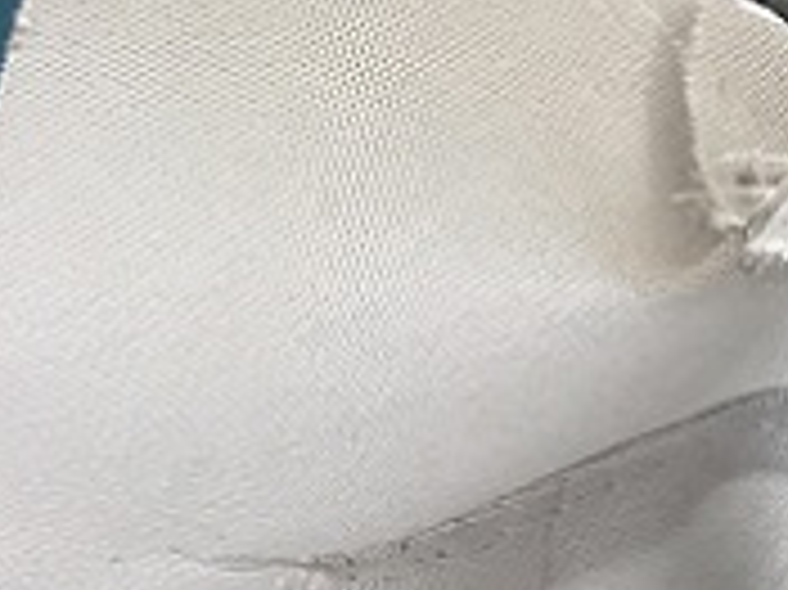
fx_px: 4140
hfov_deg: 8.9
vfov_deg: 7.9
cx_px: 2378
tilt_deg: -45.0
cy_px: 989
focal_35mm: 182
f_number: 2.2
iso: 32
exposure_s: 1/60
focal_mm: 4.15
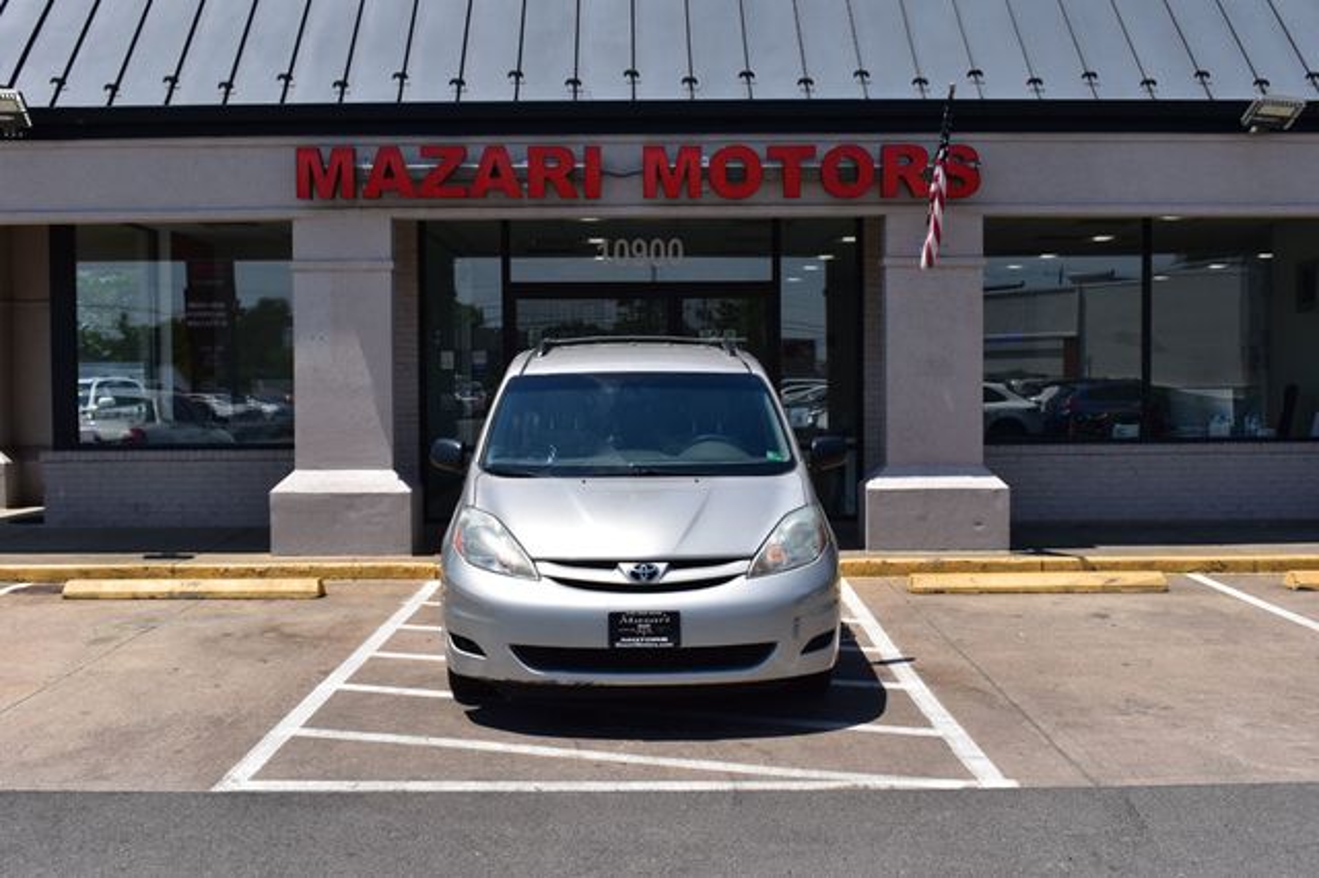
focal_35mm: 40
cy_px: 439
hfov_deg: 47.9
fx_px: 1483
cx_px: 660
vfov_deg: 33.0
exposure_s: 1/500
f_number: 11
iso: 250
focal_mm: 27
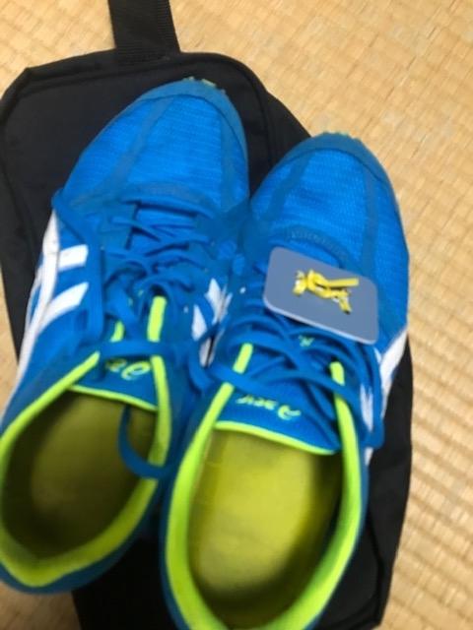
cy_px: 315
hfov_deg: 49.7
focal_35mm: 28
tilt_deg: -81.8
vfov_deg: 63.4
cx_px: 236
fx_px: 510
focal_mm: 3.99
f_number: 1.8
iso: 100
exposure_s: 1/12
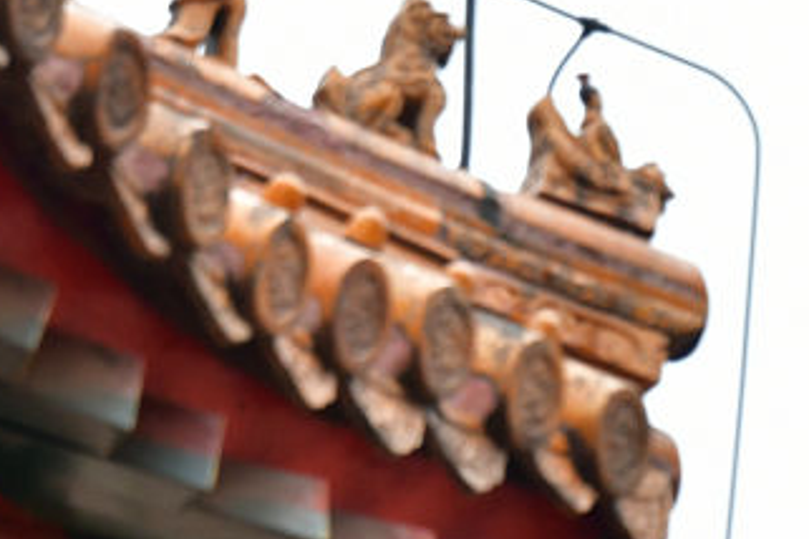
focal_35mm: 504
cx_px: 628
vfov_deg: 2.7
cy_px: 932
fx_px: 11325
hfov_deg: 4.1
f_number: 6.3
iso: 560
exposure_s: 1/160
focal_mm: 135
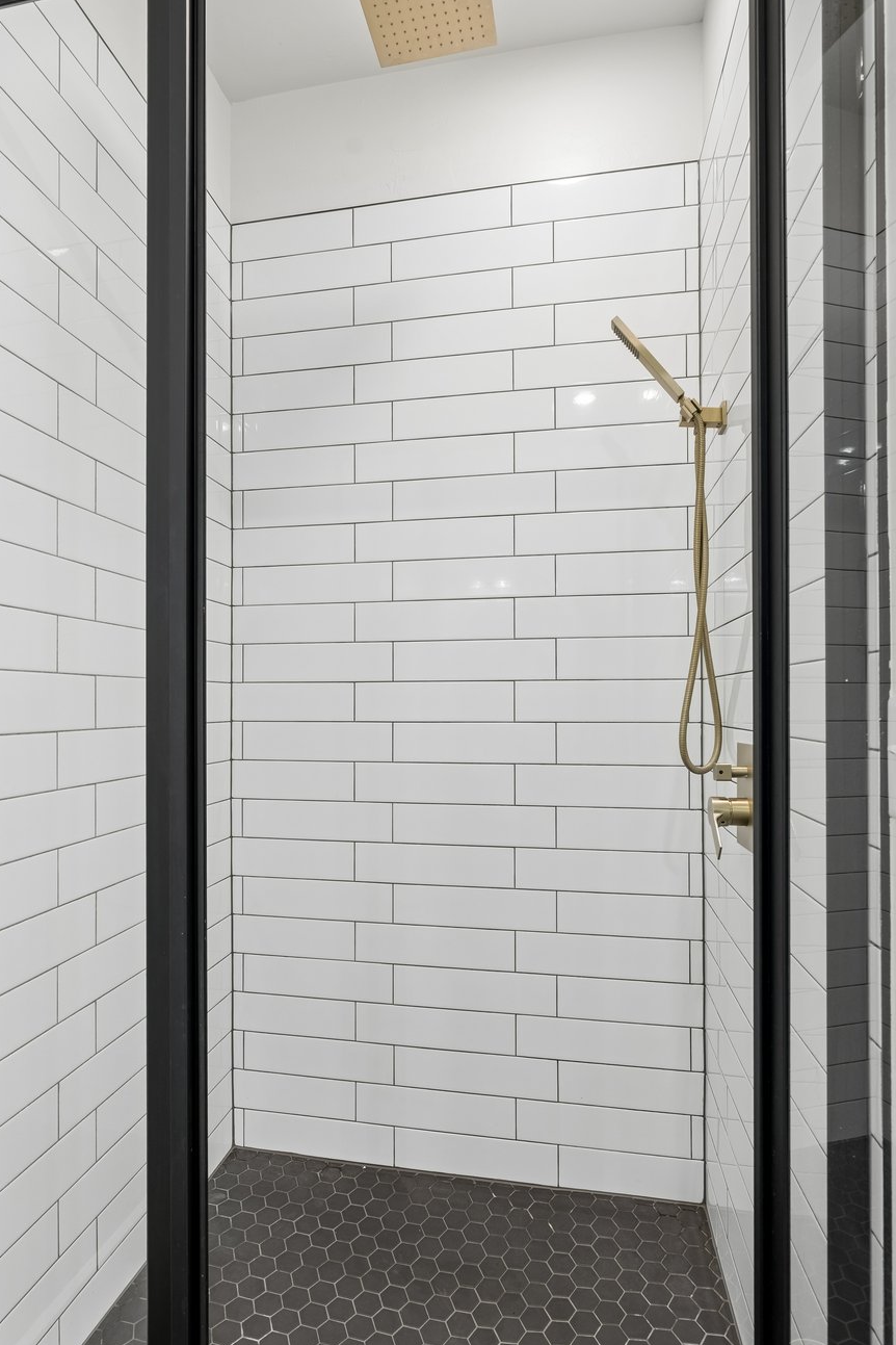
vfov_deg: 86.9
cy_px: 690
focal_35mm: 19
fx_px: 709
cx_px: 423
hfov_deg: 64.5
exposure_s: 1/50
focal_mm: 16
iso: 200
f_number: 8
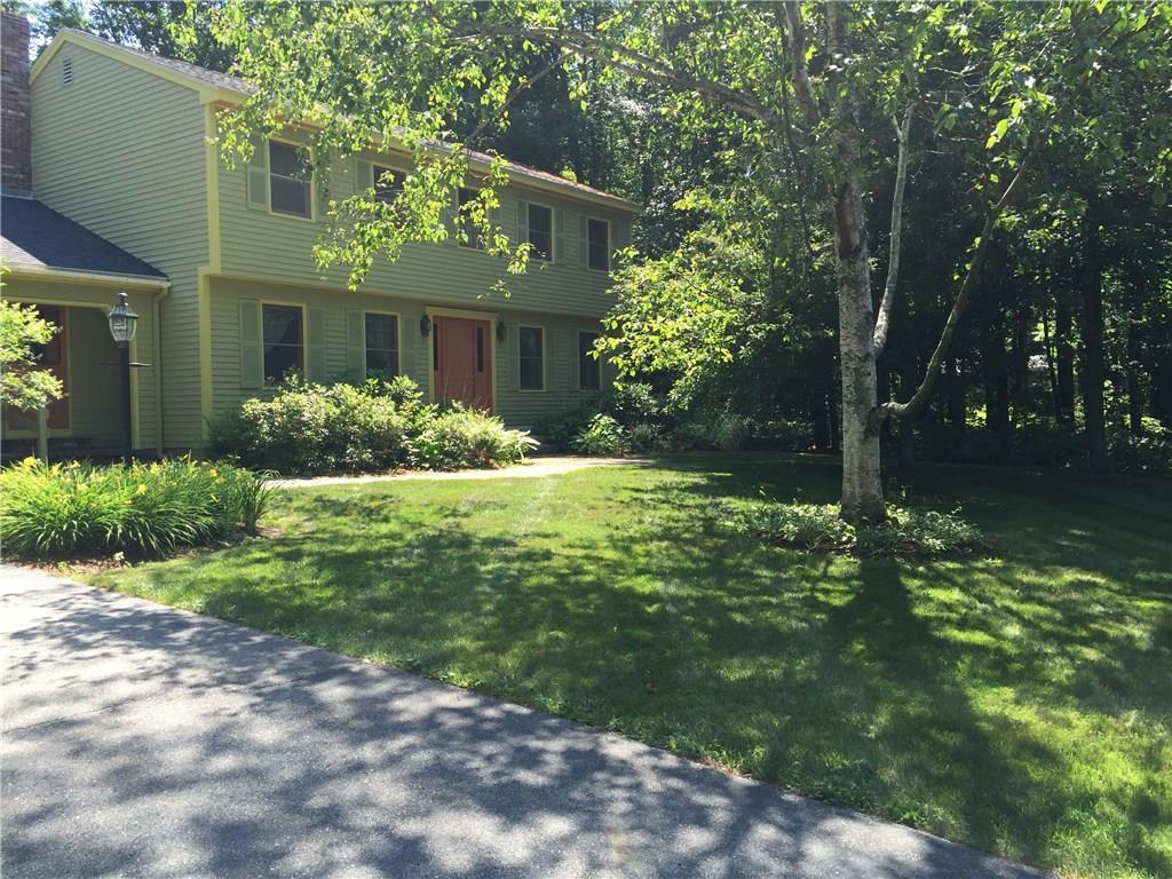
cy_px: 440
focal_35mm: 29
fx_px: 982
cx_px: 586
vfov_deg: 48.2
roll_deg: +0.0
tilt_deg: -1.6
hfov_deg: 61.7
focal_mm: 4.15
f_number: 2.2
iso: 32
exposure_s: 1/388
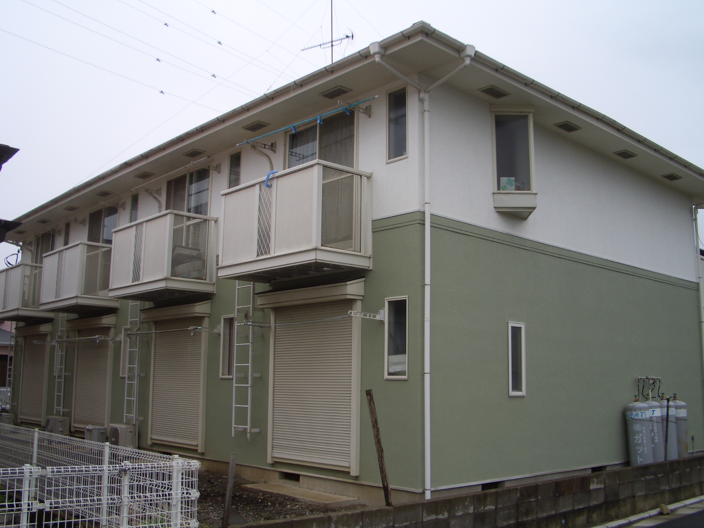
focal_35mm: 35
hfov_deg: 52.6
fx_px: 712
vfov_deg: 40.7
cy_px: 264
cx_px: 352
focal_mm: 5.8
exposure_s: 1/320
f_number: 4.3
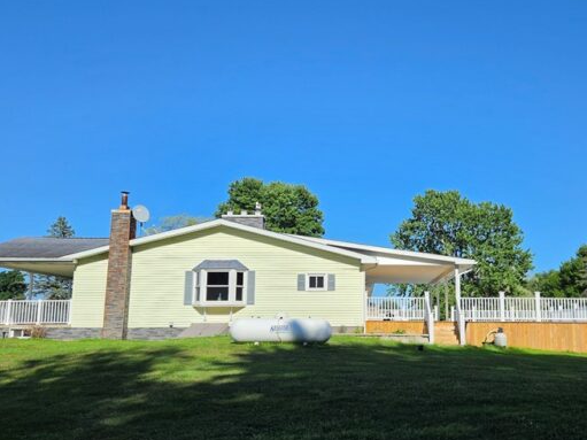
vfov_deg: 39.6
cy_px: 231
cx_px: 366
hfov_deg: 50.8
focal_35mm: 36
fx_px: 610
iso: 80
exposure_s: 1/7887
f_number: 1.8
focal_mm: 5.4
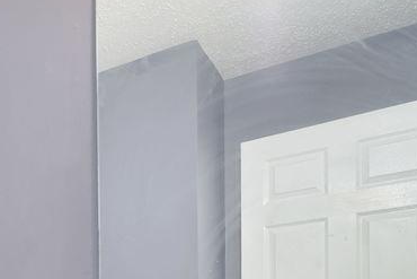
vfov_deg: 26.2
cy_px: 330
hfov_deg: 36.3
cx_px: -41
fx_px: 533
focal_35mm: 46
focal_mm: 17
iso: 100
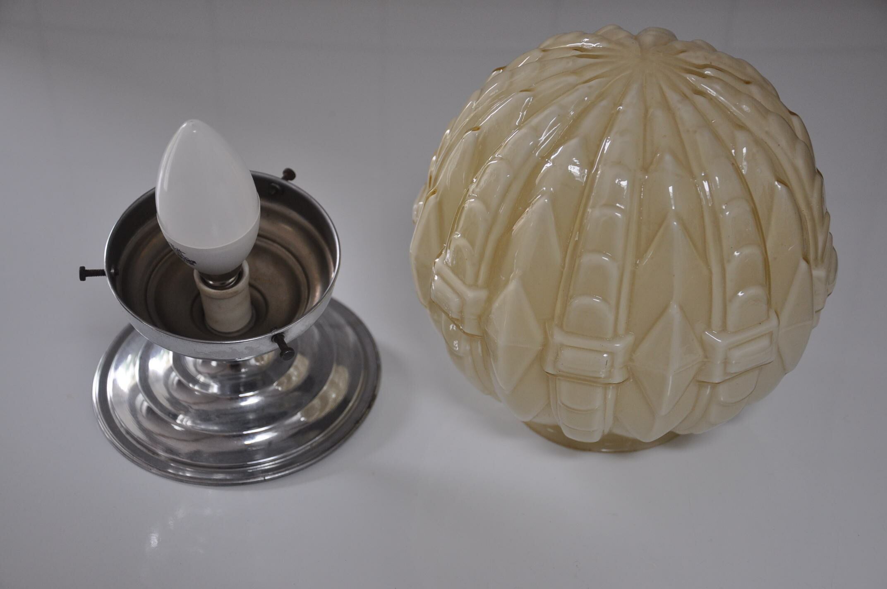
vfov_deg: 18.9
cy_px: 294
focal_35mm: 72
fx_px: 1772
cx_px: 444
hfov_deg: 28.1
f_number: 4.8
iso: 500
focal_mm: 48
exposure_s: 1/60
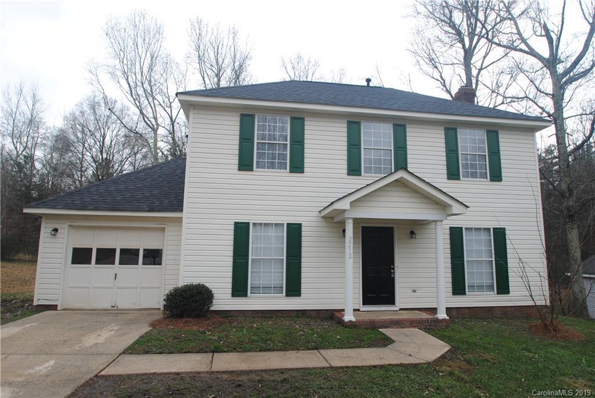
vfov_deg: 59.6
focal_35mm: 21
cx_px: 298
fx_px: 347
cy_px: 199
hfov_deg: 81.2
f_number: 5.6
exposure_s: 1/125
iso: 100
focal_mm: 14
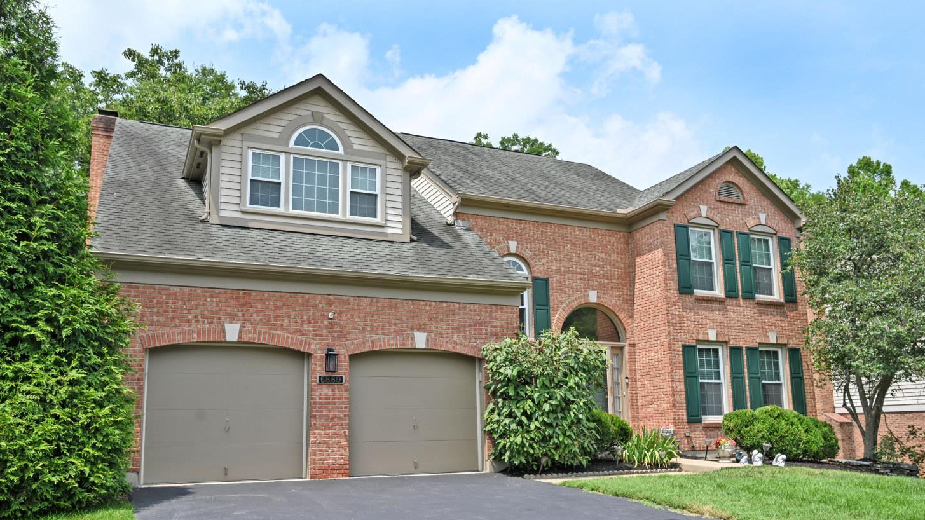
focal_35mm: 28
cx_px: 453
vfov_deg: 41.9
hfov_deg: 68.8
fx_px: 675
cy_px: 311
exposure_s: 1/320
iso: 100
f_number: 6.3
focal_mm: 25.5
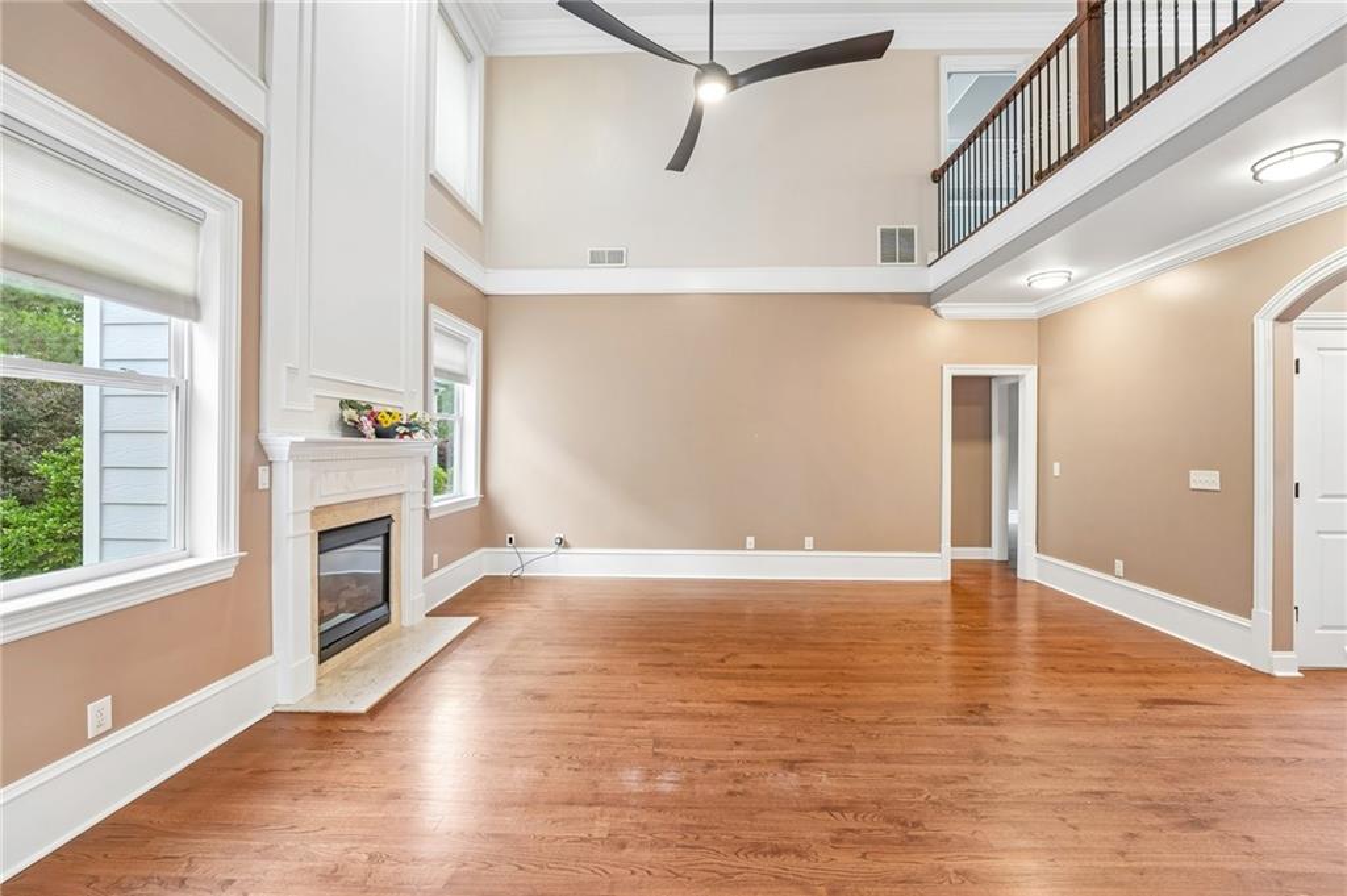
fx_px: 523
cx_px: 674
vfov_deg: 81.1
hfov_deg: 104.3
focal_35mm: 14
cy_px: 448
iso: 200
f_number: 8
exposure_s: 1/4
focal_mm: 14
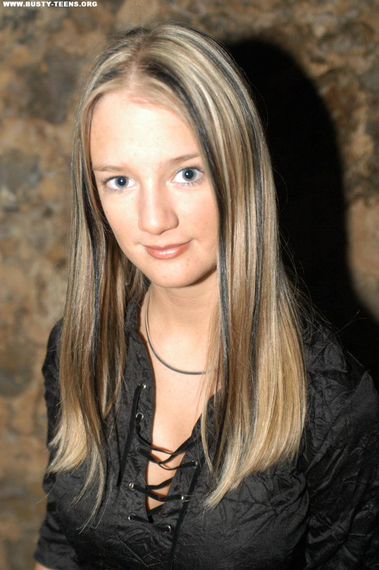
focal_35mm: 54
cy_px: 285
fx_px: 854
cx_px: 190
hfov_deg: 25.0
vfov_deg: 36.9
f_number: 2.8
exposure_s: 1/40
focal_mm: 36
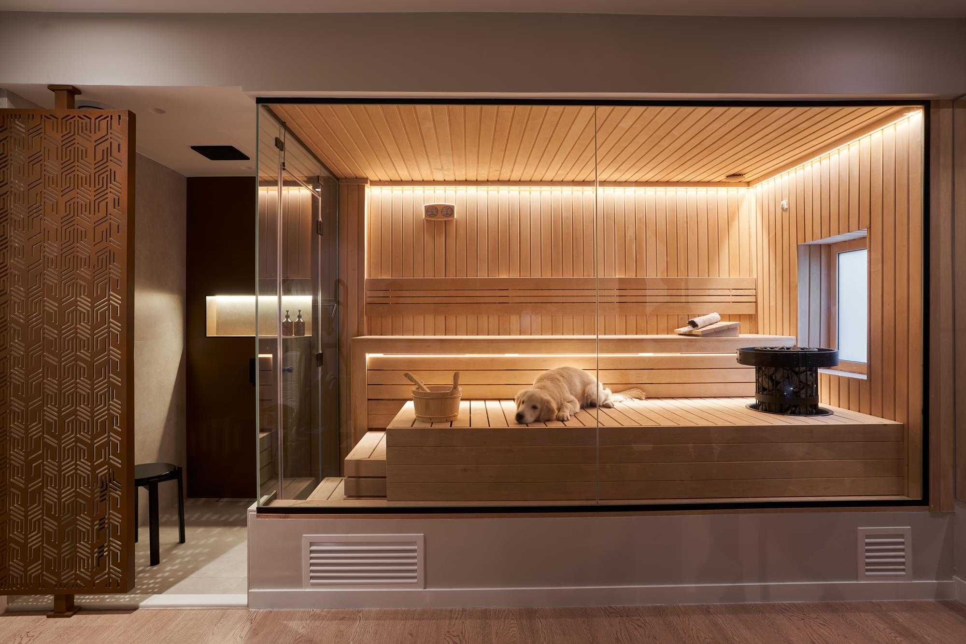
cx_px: 483
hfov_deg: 86.9
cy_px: 322
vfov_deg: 64.6
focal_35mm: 19
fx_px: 510
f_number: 10
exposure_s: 2.5
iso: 100
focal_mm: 19
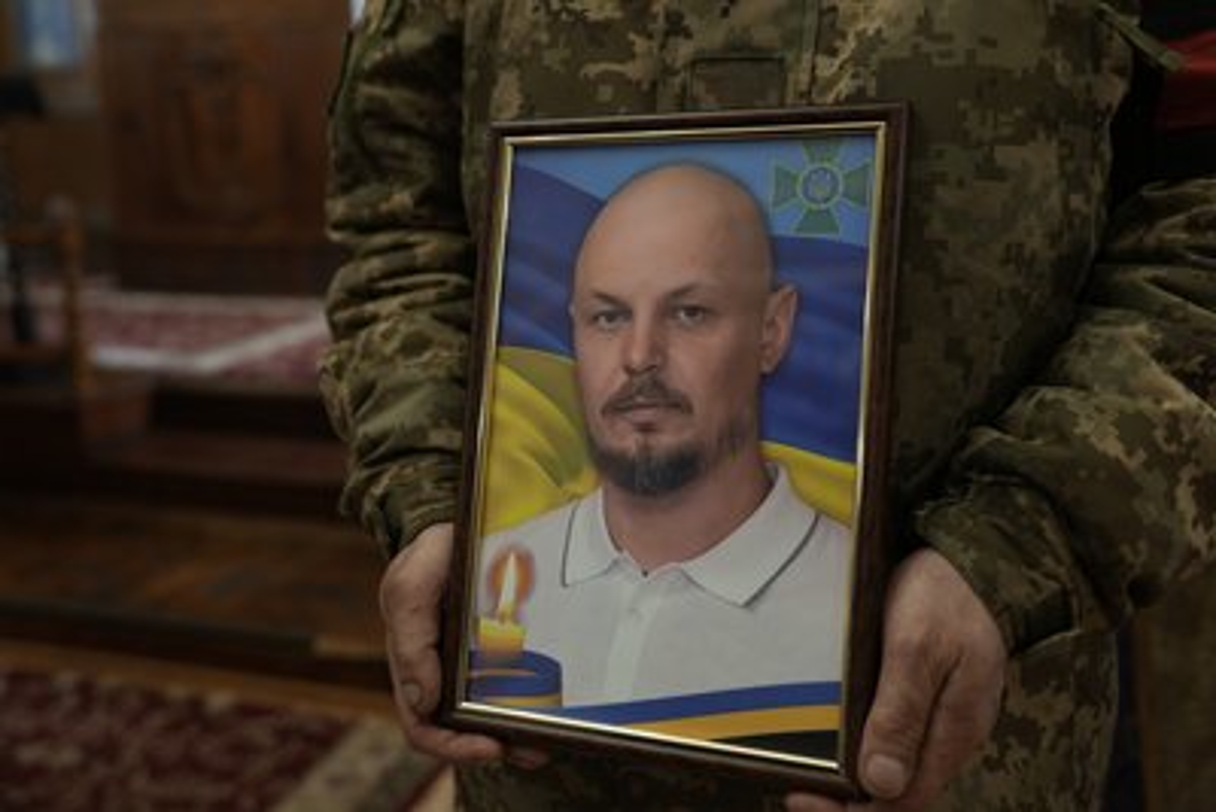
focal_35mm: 35
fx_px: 1183
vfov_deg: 37.9
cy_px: 406
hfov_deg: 54.4
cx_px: 608
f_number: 2.8
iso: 1600
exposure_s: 1/50
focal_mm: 35
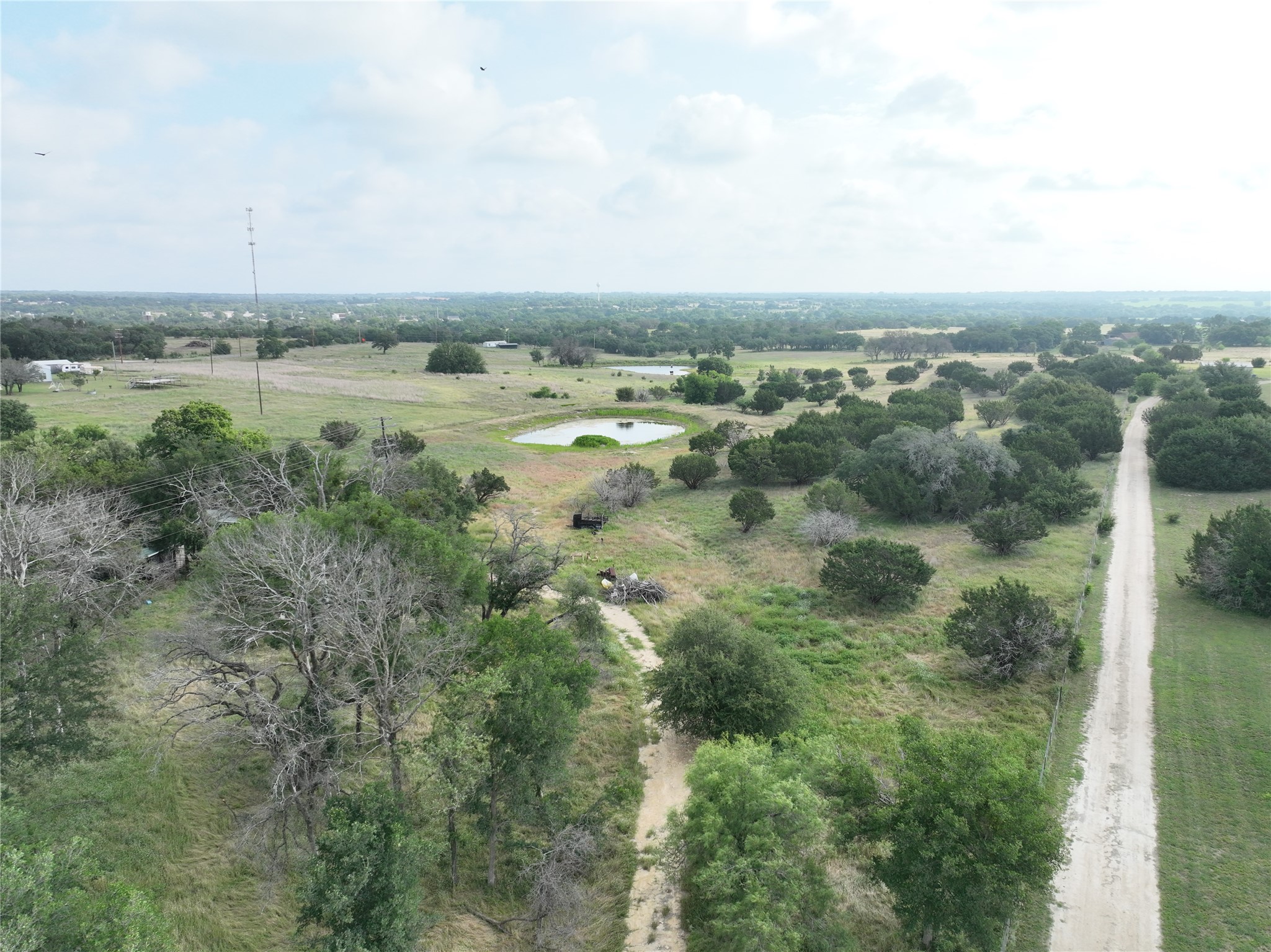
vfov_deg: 56.8
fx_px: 881
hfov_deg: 71.6
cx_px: 636
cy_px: 476
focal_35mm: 24
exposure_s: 1/2000
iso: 320
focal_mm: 12.29
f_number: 2.8
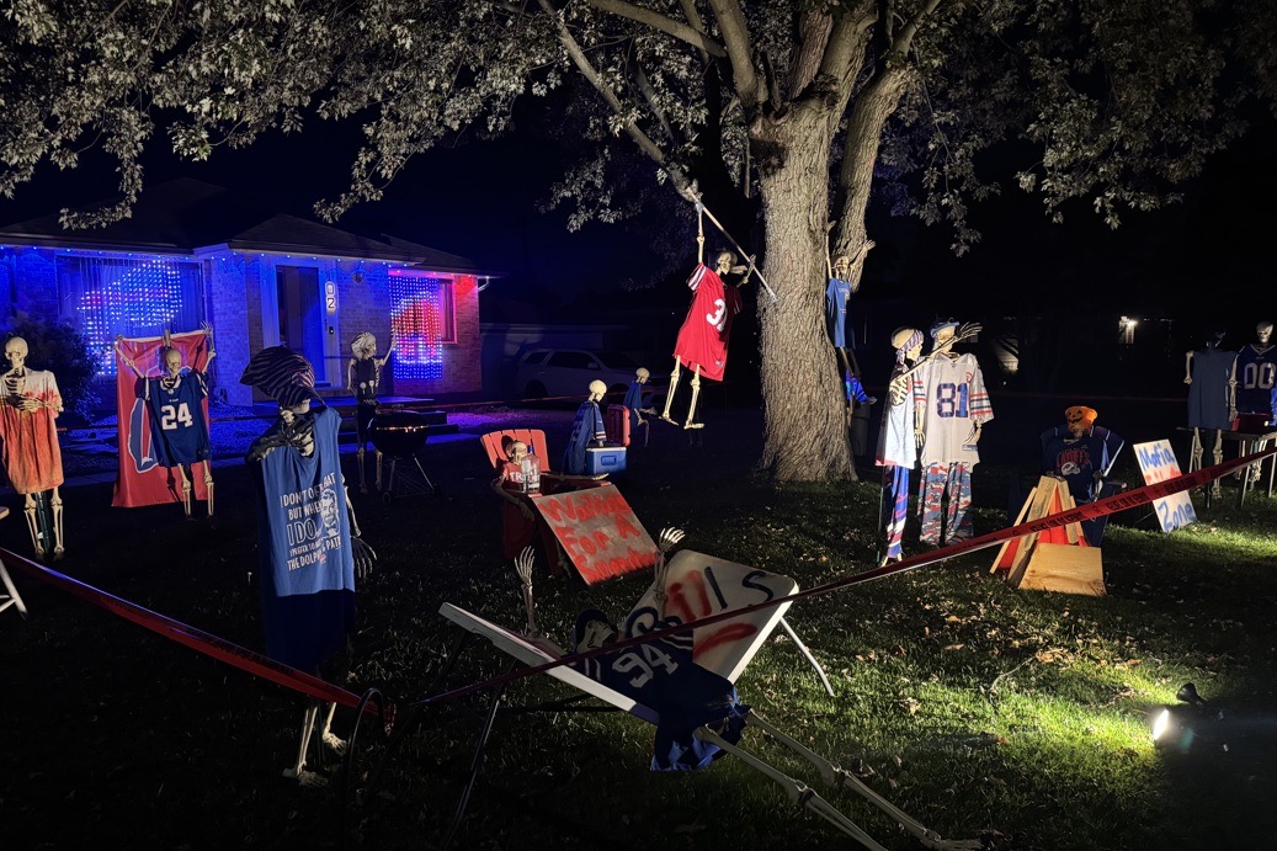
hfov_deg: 69.4
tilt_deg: -6.0
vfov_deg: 49.5
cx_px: 616
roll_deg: +0.4
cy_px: 436
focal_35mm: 26
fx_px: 922
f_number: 1.78
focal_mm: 6.76
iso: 1000
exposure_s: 1/30
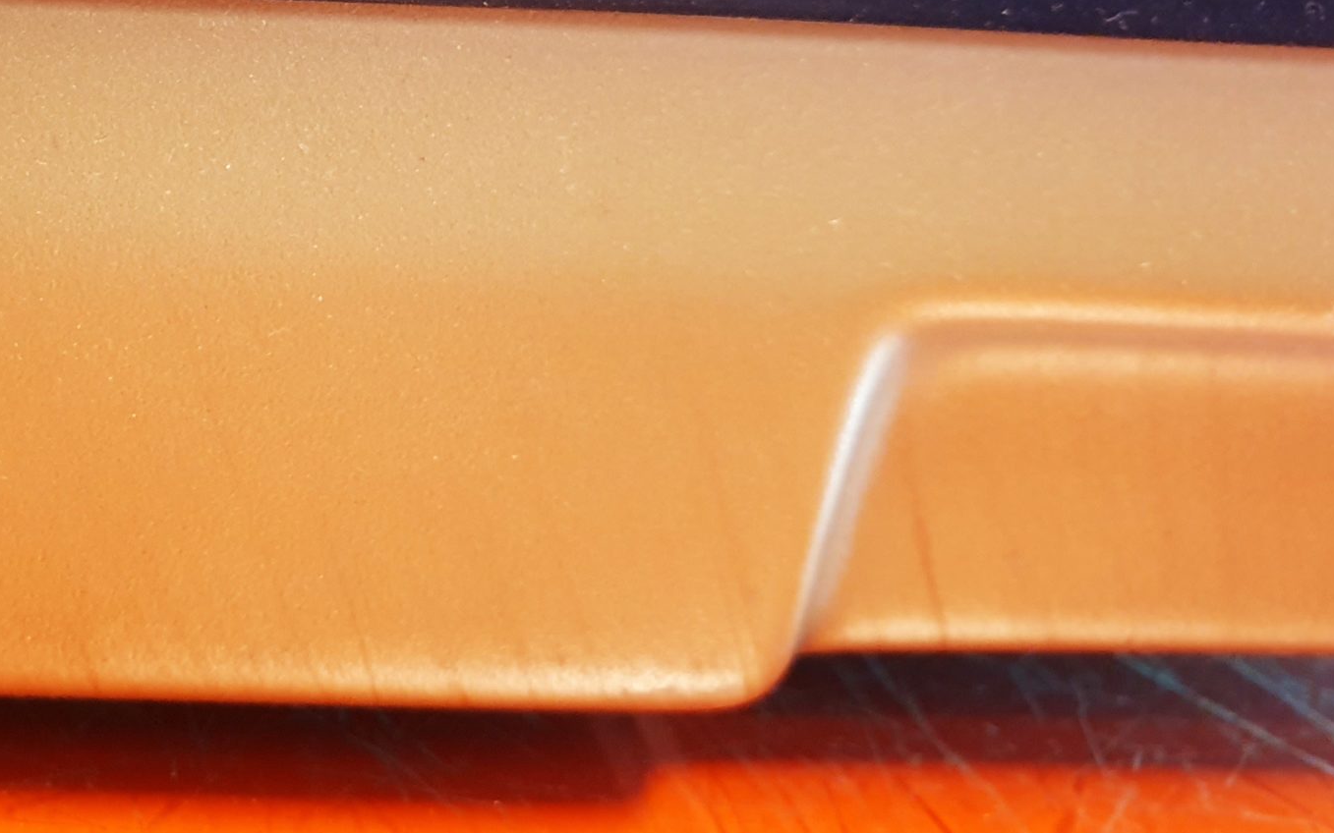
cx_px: 88
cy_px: 140
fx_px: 1890
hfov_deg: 36.1
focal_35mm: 52
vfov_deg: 24.4
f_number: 2.4
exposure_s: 1/14
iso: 320
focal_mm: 4.3
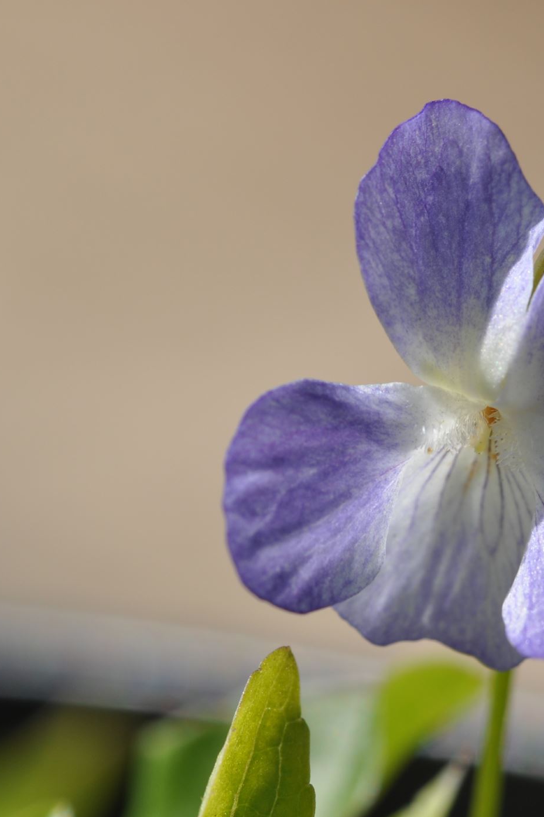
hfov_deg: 5.7
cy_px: 409
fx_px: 5436
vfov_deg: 8.6
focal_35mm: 240
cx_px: 455
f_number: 8
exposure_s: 1/320
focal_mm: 105
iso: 200
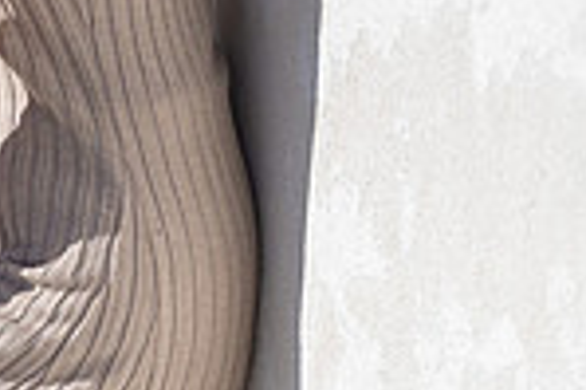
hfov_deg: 7.0
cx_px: 39
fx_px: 4748
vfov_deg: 4.7
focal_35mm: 292
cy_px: -223
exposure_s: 1/4000
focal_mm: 75
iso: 400
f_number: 4
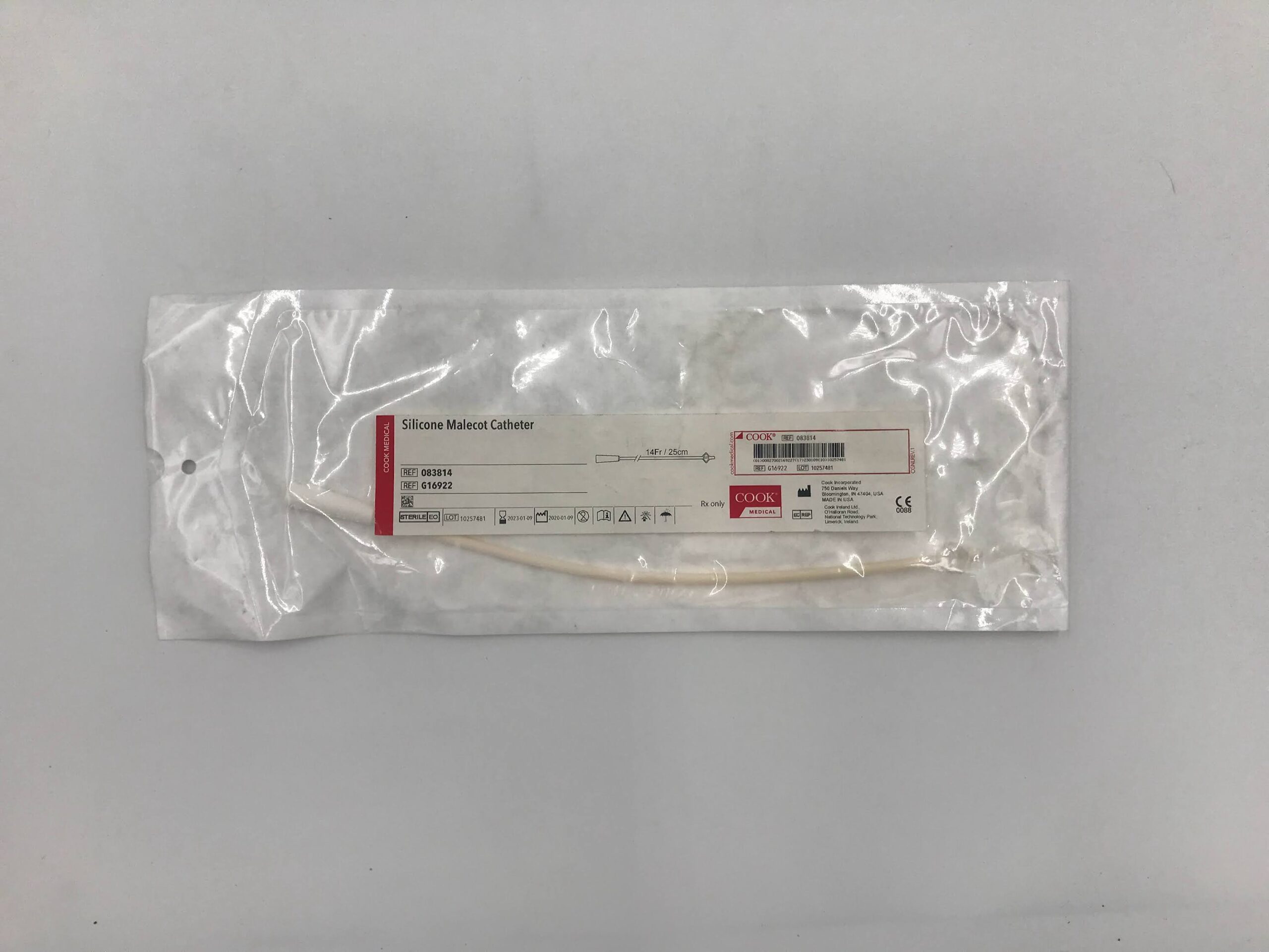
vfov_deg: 49.7
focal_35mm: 28
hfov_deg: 63.4
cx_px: 634
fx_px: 1026
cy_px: 476
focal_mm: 3.99
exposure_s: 1/414
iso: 20
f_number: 1.8
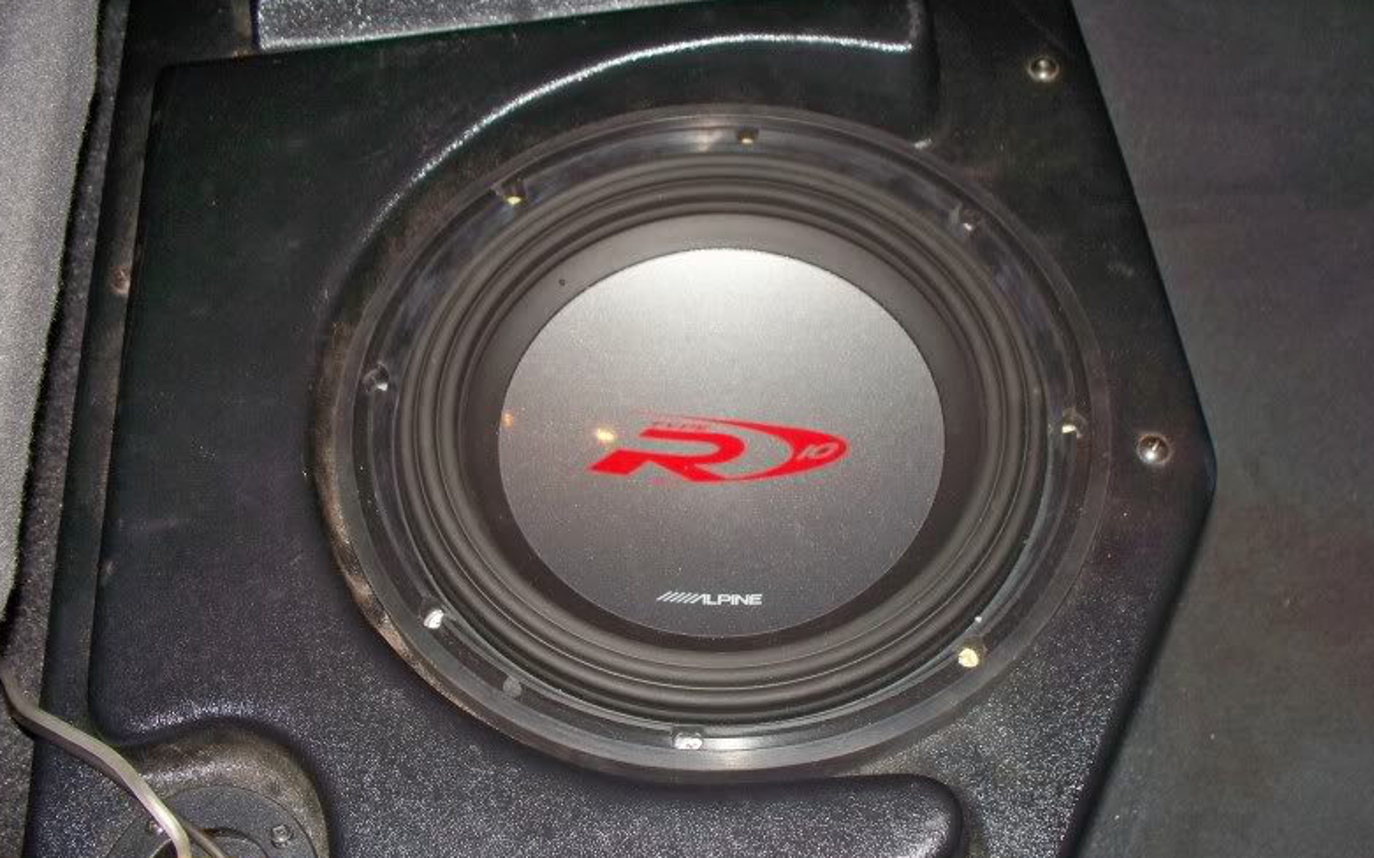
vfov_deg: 33.5
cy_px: 484
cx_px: 683
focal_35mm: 38
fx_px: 1423
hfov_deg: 51.5
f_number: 2.8
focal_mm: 7.54
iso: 200
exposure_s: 1/30
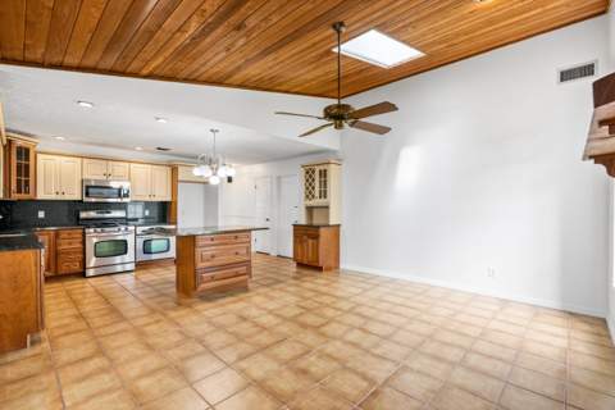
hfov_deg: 96.7
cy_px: 205
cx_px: 308
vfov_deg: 73.7
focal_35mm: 16
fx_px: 273
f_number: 8
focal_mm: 16
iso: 1600
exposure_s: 1/20
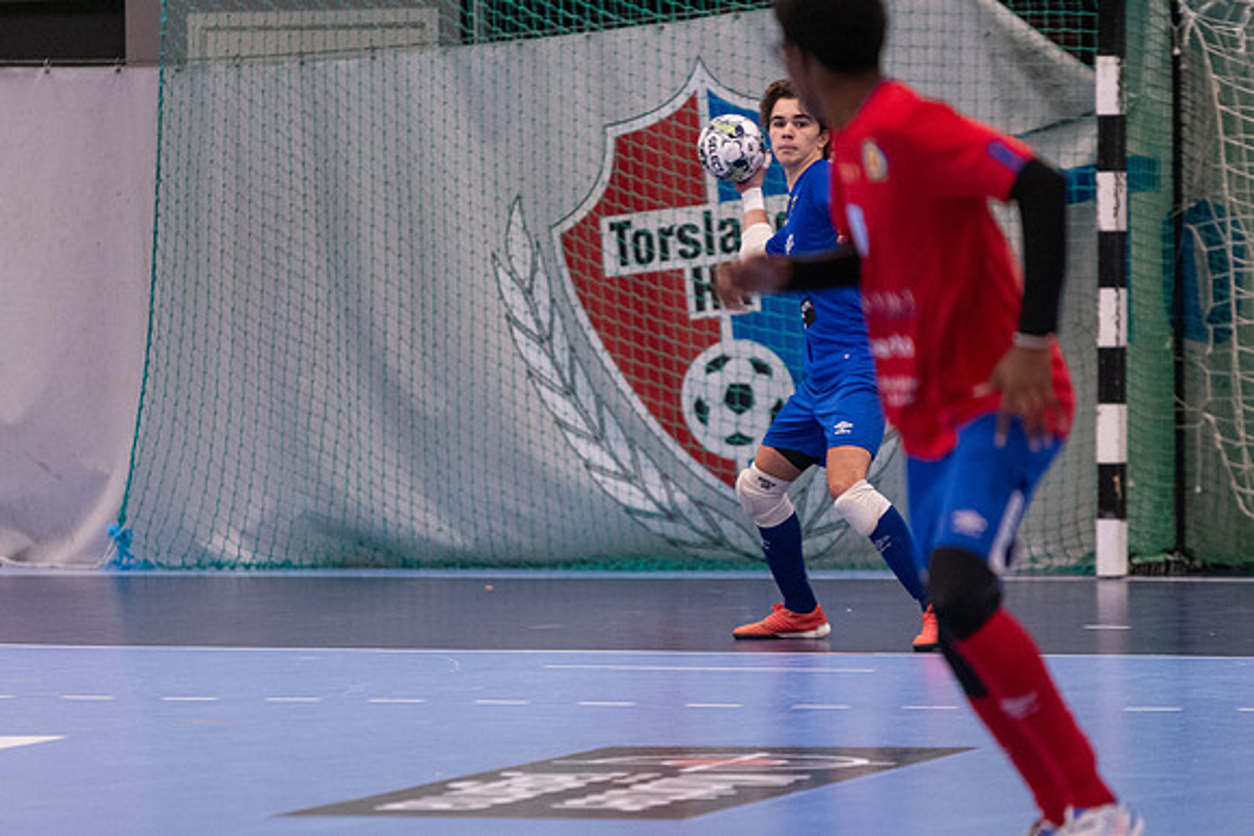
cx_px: 627
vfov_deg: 4.6
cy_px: 418
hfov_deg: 6.9
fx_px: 10452
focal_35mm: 300
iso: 3600
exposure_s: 1/640
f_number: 3.2
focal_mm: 200
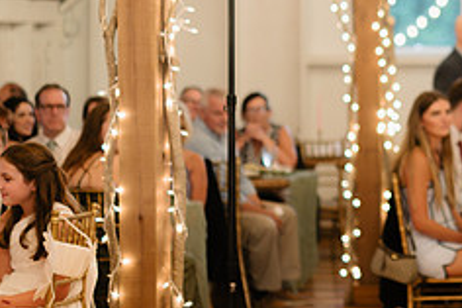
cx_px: 508
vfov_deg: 10.3
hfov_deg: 15.0
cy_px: 103
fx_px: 1706
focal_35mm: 133
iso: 800
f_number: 1.8
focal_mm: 50
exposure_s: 1/200
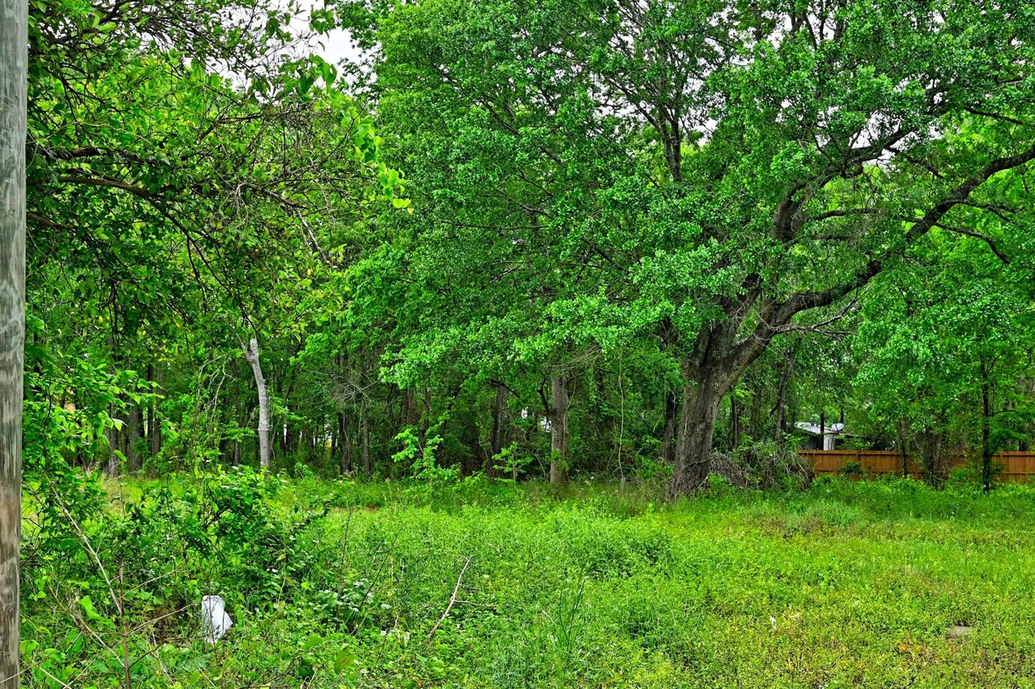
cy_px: 431
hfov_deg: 49.6
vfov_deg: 34.0
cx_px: 509
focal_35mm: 39
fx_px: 1121
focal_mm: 30
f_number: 8
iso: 400
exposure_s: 1/50
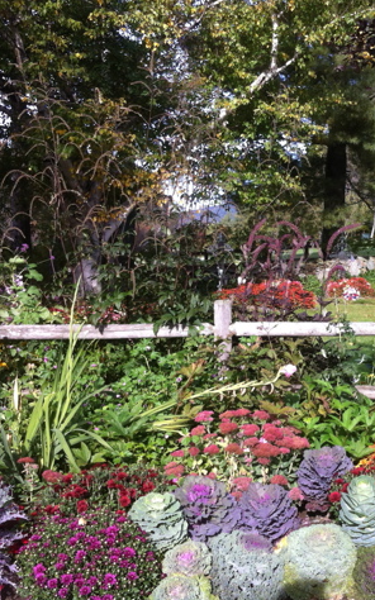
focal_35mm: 50
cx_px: 282
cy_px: 299
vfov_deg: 40.3
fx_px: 818
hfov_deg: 25.5
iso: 80
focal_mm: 3.85
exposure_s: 1/377
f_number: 2.8
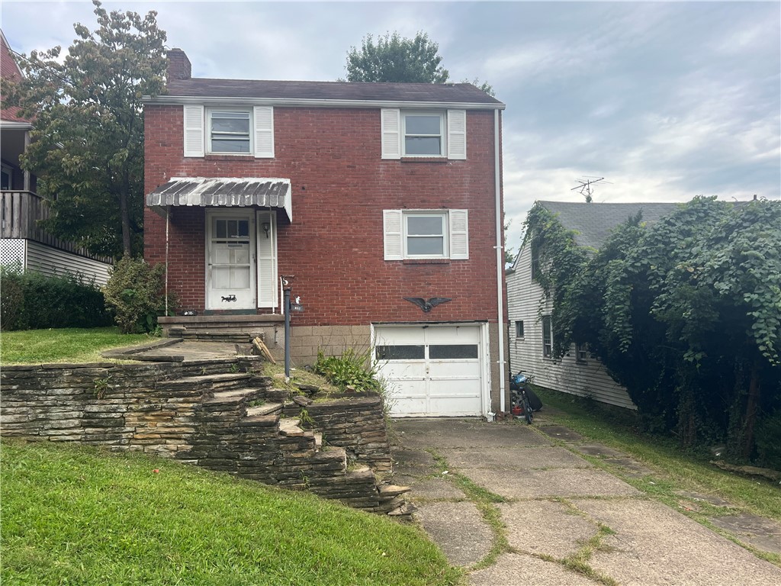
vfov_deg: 53.1
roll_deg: +1.0
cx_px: 390
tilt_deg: +3.2
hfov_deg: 67.3
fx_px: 587
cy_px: 293
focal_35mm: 26
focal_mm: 5.7
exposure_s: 1/1808
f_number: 1.5
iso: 50
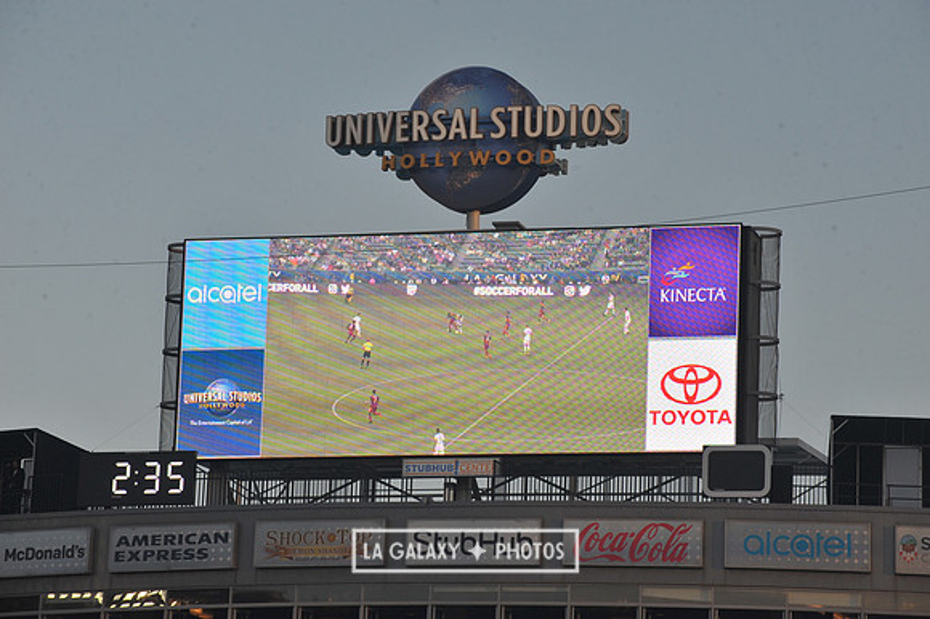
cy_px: 310
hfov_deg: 11.8
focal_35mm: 175
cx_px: 465
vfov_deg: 7.8
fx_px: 4518
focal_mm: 175
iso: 800
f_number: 11
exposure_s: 1/500
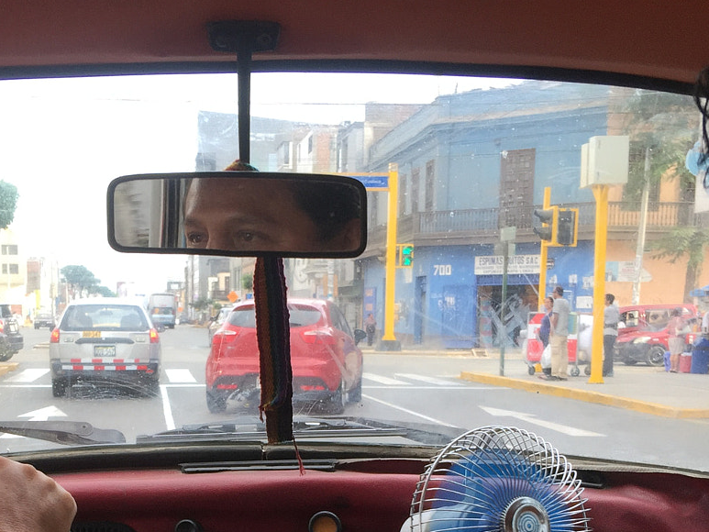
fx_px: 1229
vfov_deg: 23.3
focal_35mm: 60
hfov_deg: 31.9
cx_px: 239
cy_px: 548
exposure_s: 1/147
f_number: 2.2
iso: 32
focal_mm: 4.15
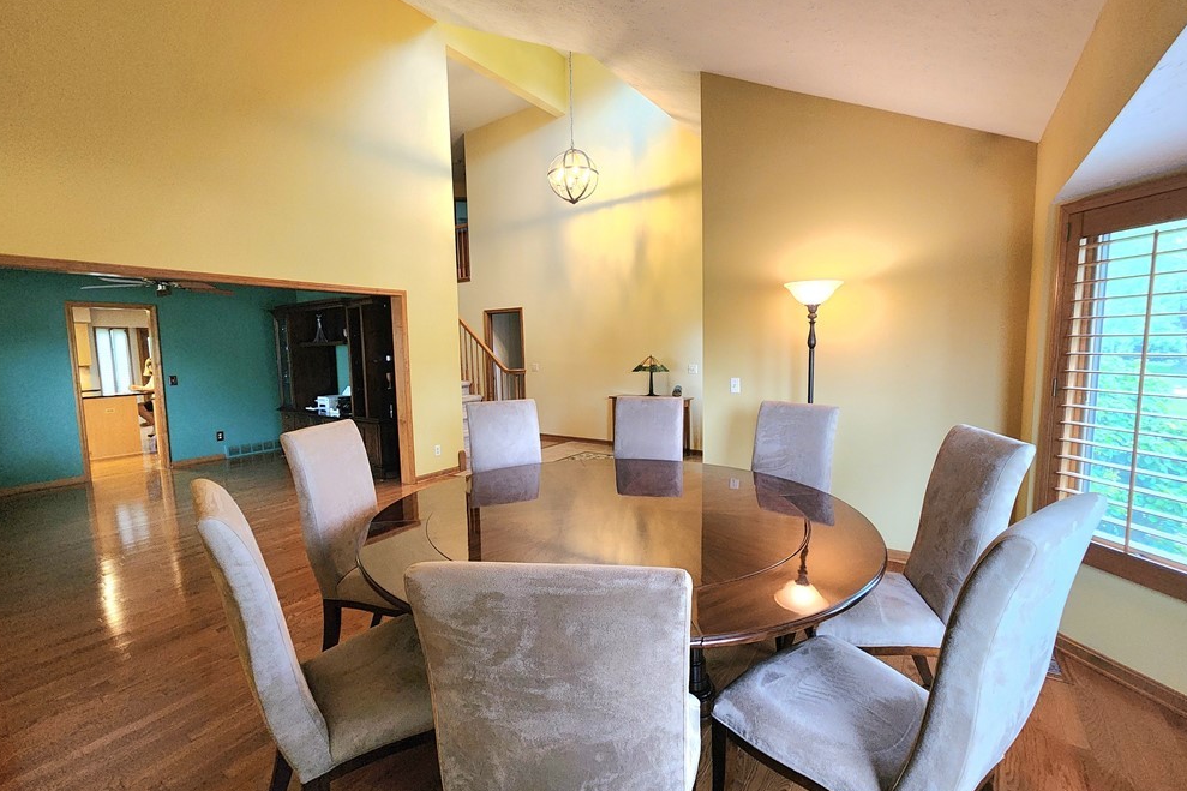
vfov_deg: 81.2
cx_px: 584
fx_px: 462
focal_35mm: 14
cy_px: 396
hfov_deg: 104.3
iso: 400
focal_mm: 2.2
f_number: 2.2
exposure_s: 1/40
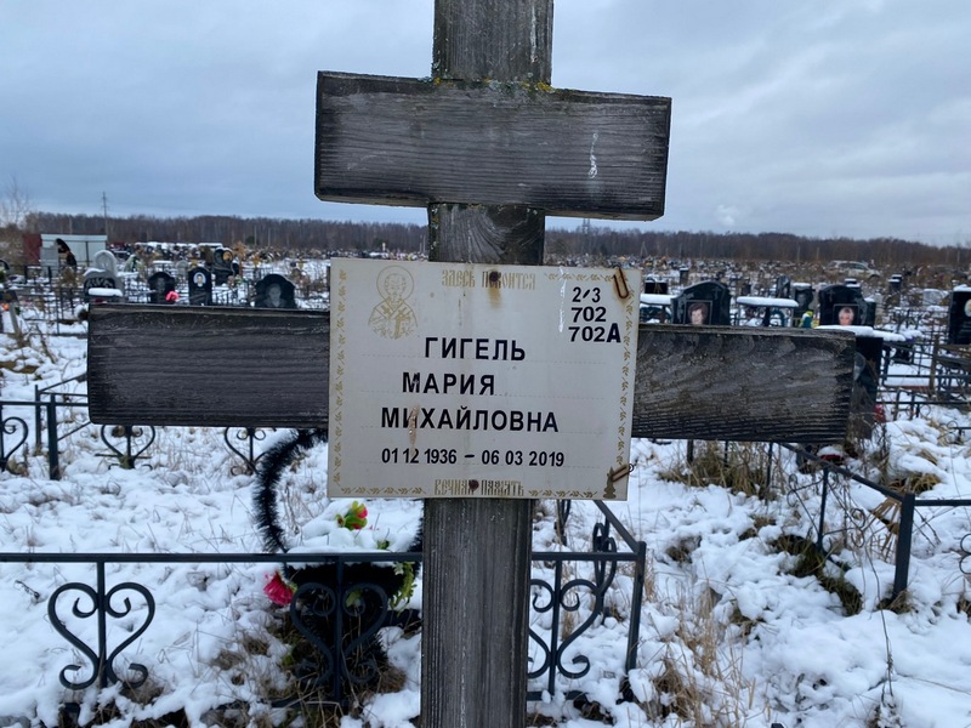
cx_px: 486
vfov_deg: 53.1
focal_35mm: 26
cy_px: 364
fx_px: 729
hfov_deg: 67.3
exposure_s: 1/256
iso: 32
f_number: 1.8
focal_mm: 4.25
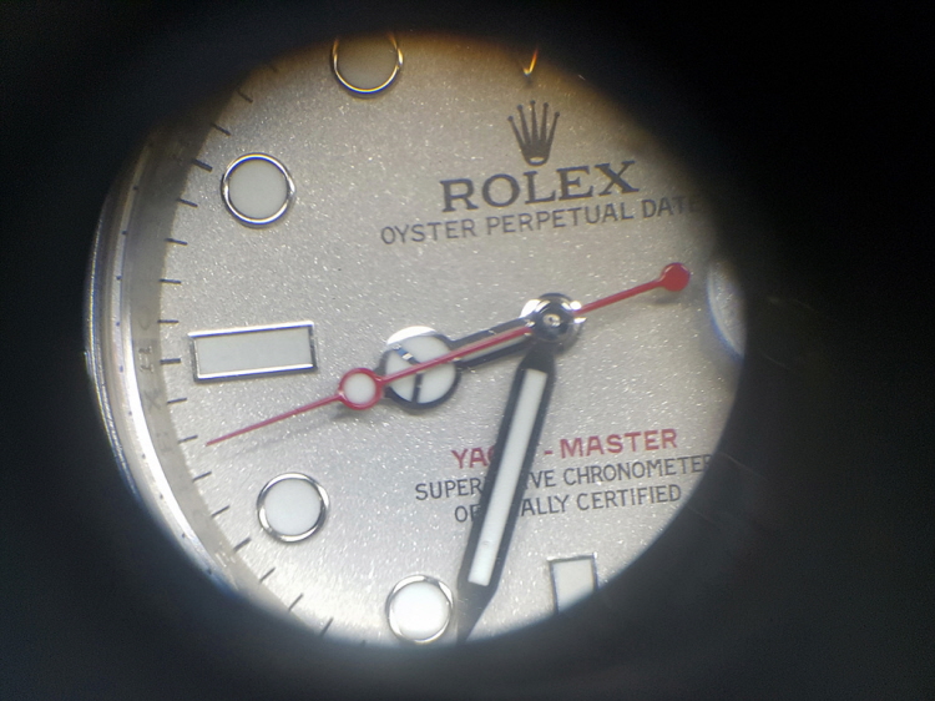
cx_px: 468
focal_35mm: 26
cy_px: 350
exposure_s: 1/60
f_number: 1.7
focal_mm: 4.2
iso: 160
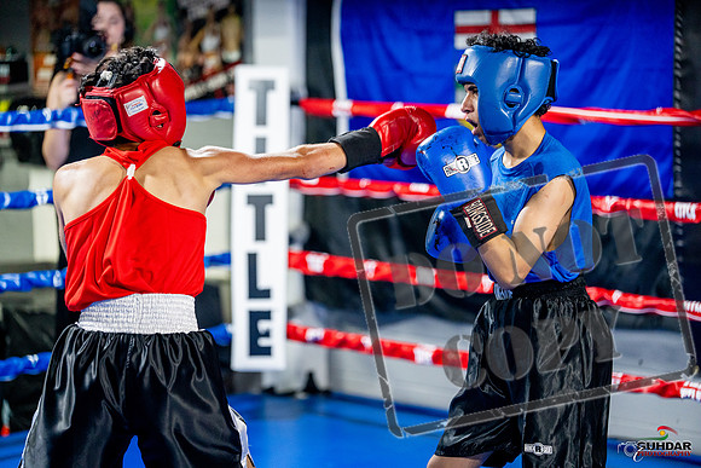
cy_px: 234
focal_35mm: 98
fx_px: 1909
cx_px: 350
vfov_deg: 14.0
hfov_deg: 20.8
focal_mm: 98
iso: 4000
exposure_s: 1/800
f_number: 2
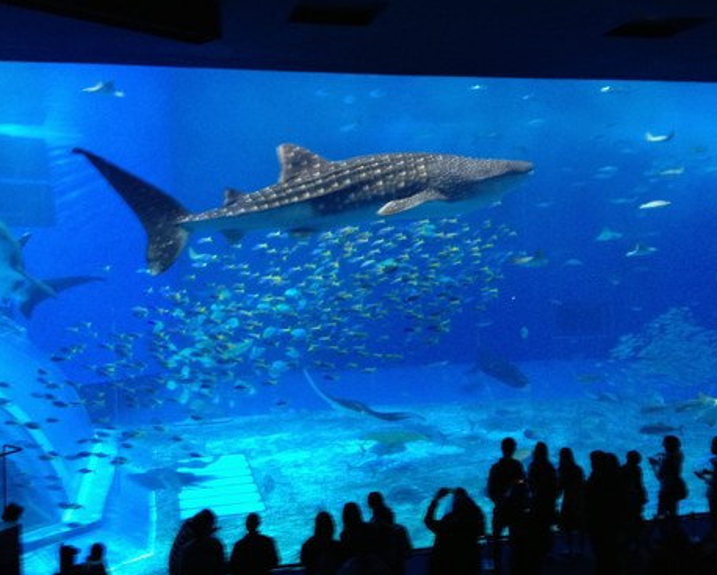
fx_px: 871
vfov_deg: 36.5
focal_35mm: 41
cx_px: 382
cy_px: 270
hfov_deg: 44.7
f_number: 2.4
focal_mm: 4.28
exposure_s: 1/20
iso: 200
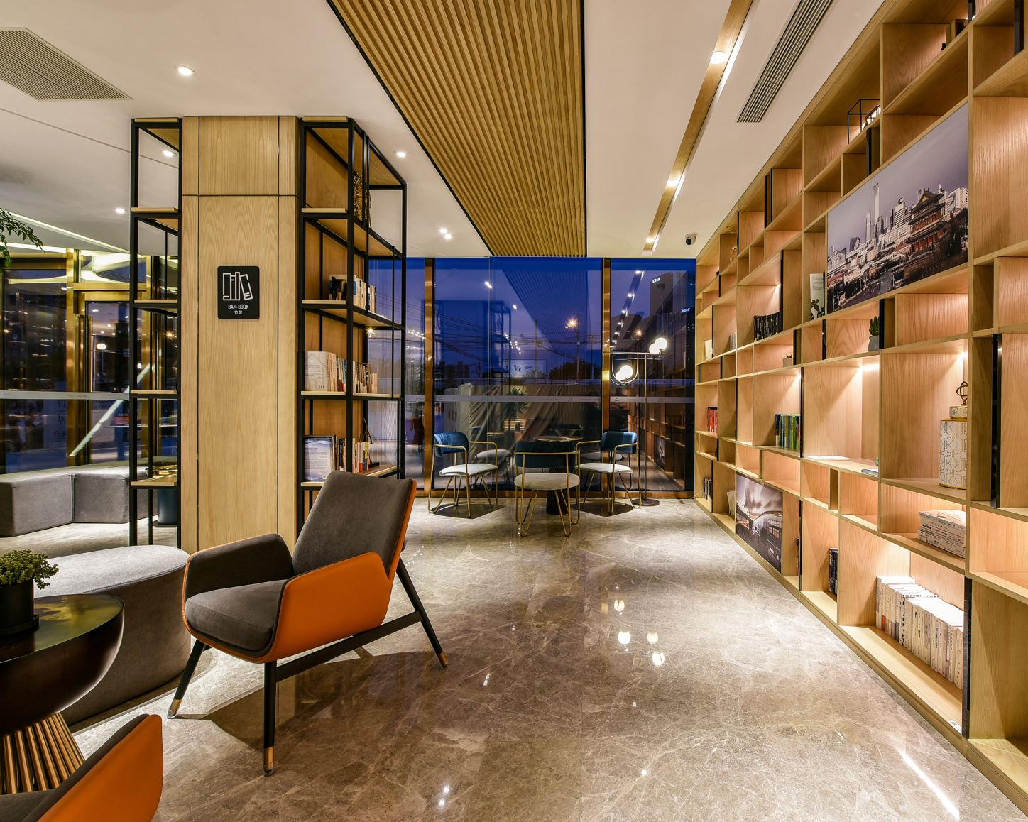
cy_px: 407
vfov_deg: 80.4
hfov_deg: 92.5
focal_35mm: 16
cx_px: 586
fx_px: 487
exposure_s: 1/1.3
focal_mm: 14
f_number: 11
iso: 320
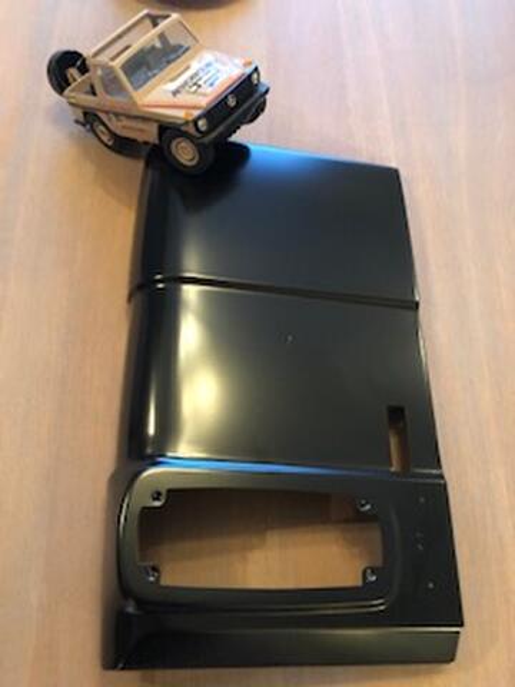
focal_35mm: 28
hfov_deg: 49.7
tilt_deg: -65.8
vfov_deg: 63.4
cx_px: 258
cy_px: 344
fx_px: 555
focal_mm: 3.99
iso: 100
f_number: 1.8
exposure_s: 1/4
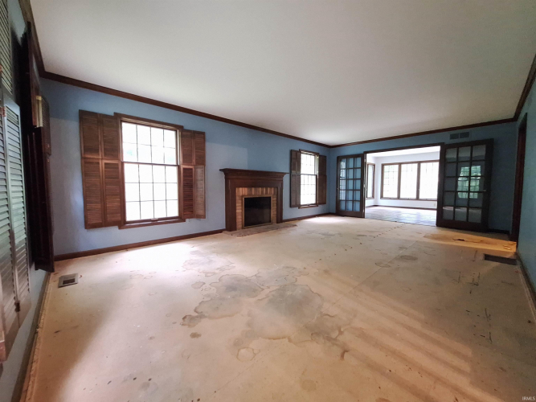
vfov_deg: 89.9
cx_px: 268
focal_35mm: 13
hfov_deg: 106.2
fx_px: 201
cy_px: 201
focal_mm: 1.74
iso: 800
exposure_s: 1/15
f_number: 2.2
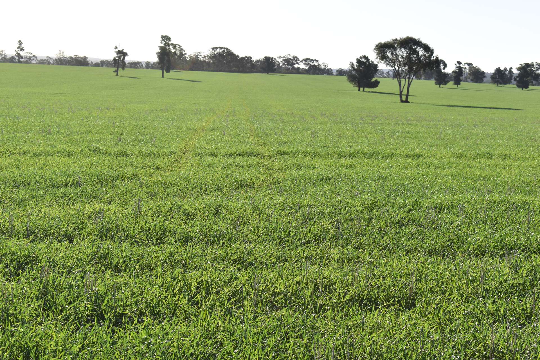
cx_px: 270
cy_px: 180
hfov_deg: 24.6
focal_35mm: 82
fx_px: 1237
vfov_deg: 16.6
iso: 200
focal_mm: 55
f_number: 8
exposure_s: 1/250
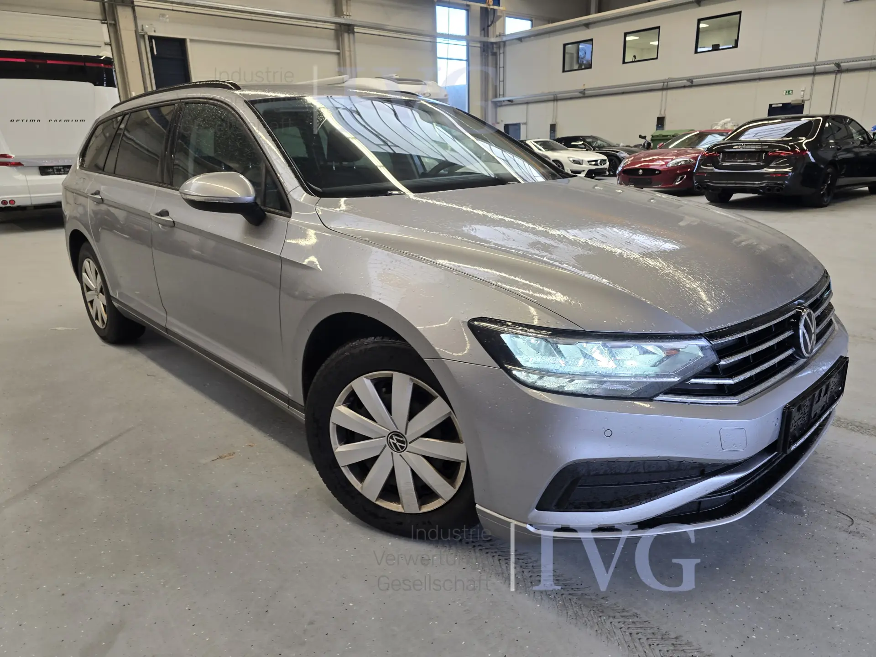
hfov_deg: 73.9
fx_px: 582
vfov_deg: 58.9
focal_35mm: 23
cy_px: 328
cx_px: 438
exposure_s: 1/62
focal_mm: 6.3
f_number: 1.7
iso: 80
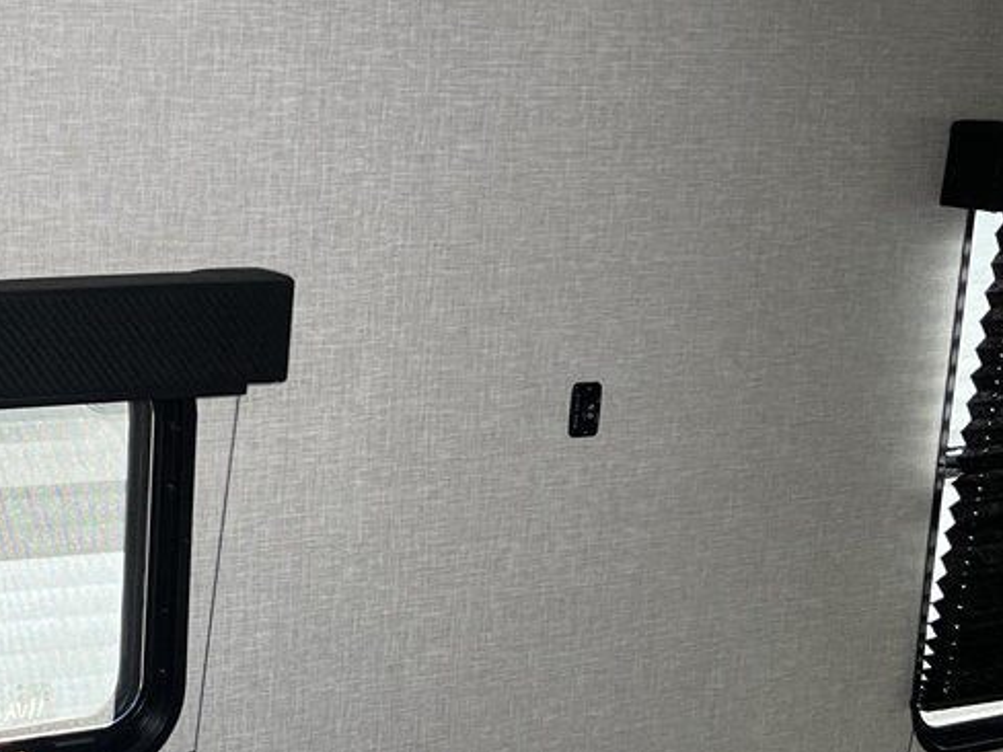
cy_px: 392
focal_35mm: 64
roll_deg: -0.3
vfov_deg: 22.9
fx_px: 1854
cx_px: -60
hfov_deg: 28.0
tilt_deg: -8.1
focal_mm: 5.7
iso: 80
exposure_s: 1/121
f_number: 1.5
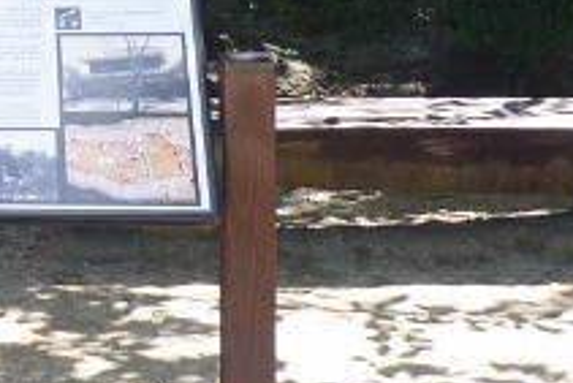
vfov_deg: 10.6
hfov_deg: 14.4
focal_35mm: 126
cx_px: -437
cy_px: -144
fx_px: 2007
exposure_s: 1/160
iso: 80
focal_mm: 4.5
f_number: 3.3
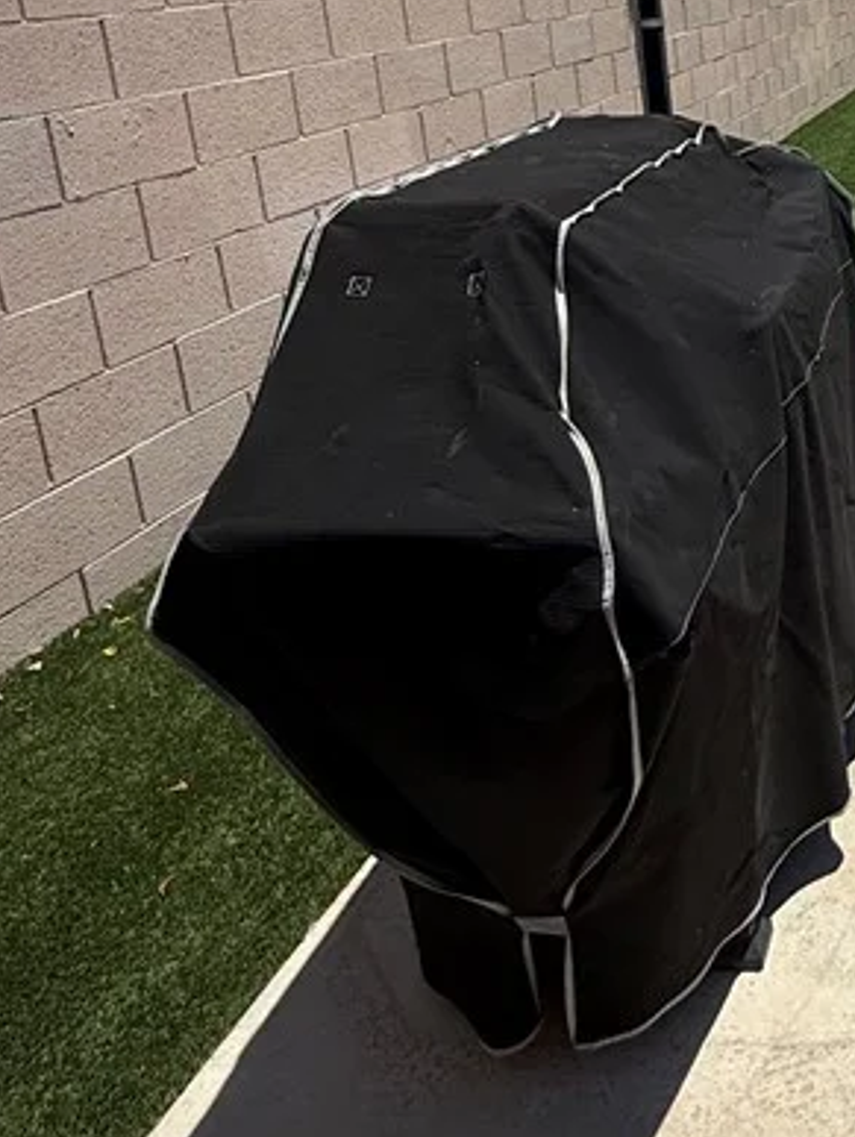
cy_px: 235
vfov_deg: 47.5
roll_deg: +0.8
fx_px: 1217
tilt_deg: -14.1
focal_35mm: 37
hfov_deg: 32.3
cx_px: 1020
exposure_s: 1/4425
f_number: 2.2
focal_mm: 2.22
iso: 50
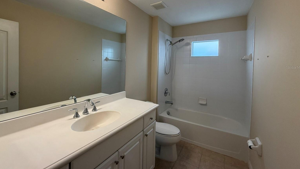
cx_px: 147
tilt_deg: -0.7
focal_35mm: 16
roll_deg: -0.7
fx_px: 127
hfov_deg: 99.4
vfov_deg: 66.4
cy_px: 67
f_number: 2.2
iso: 125
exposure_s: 1/120
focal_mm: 2.22
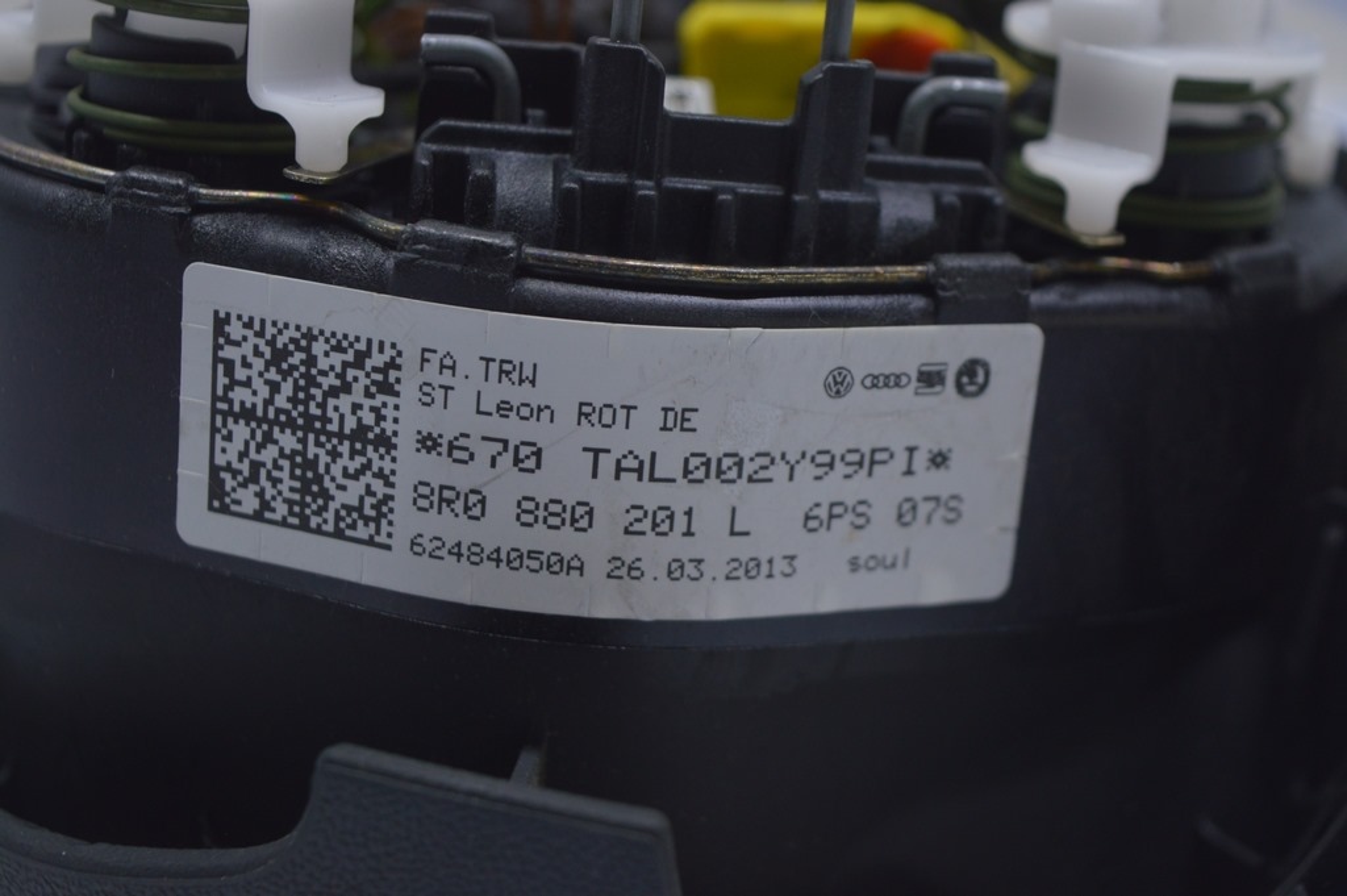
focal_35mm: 72
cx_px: 674
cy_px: 448
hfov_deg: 28.1
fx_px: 2692
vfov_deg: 18.9
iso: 400
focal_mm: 48
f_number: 5.6
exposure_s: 1/30
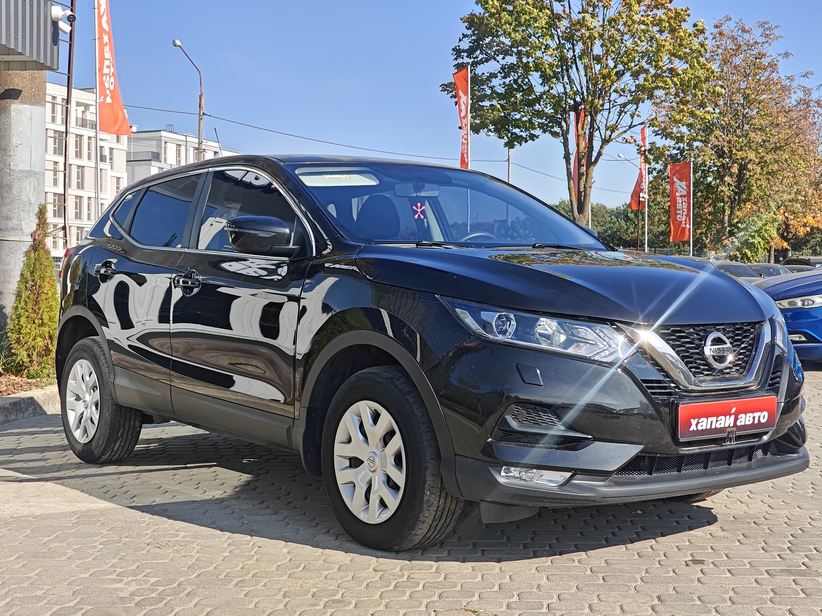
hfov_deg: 40.4
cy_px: 308
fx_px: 1116
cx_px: 411
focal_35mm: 47
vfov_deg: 30.9
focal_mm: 7.08
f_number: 2
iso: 50
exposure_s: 1/1552
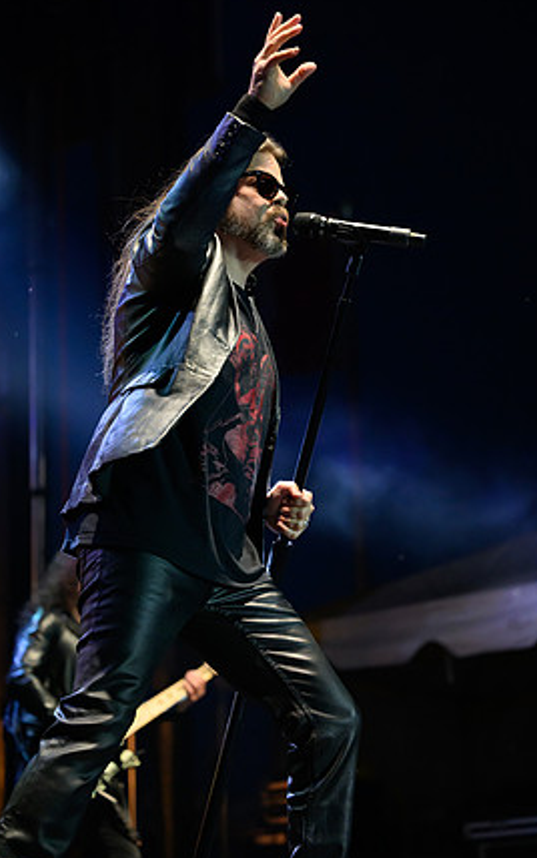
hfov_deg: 17.4
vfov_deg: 27.5
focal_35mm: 75
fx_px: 1754
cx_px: 275
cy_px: 437
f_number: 2.8
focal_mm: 70
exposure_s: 1/2500
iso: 8000
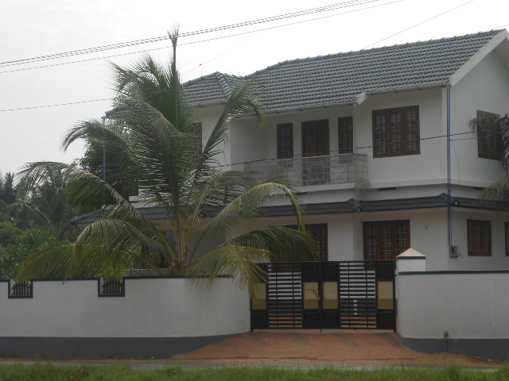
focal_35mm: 86
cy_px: 190
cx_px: 254
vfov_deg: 17.2
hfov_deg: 22.8
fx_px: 1265
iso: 80
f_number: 6.3
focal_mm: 15.4
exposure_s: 1/400
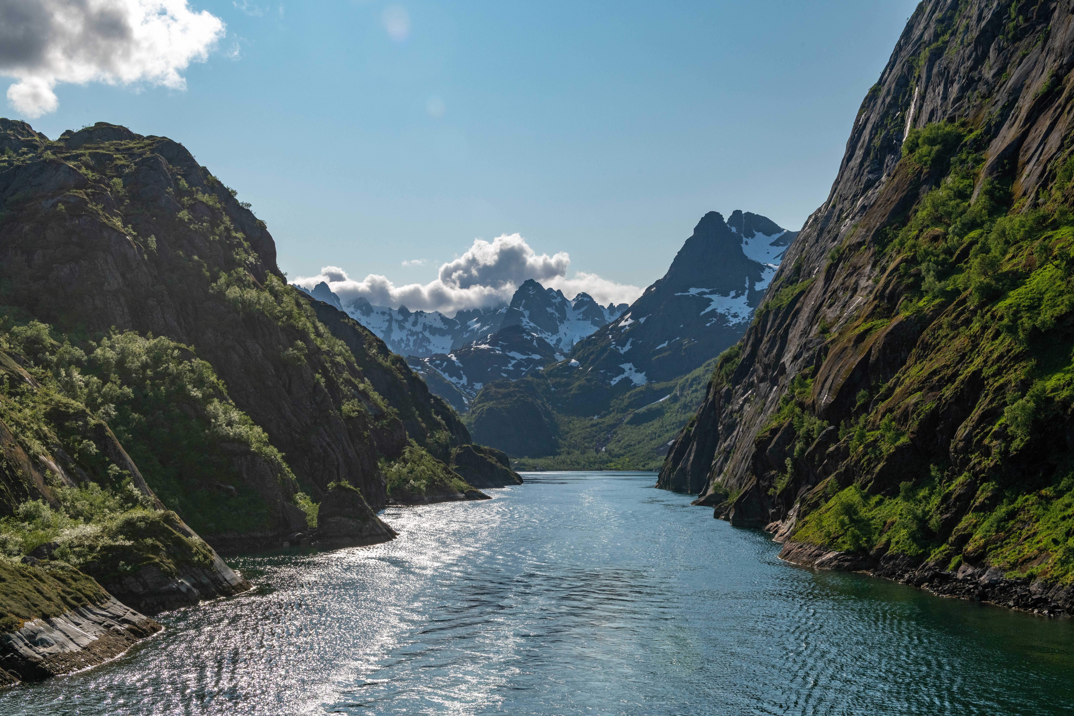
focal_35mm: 38
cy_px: 358
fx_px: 1134
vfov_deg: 35.1
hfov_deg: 50.7
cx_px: 537
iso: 320
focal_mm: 38
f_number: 16
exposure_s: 1/500
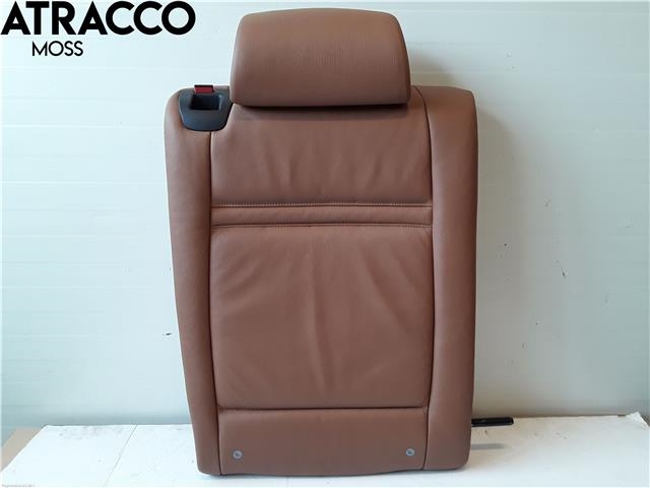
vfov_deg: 49.7
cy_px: 244
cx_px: 325
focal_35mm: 28
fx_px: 526
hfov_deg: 63.4
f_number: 1.9
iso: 50
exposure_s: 1/50
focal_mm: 2.91
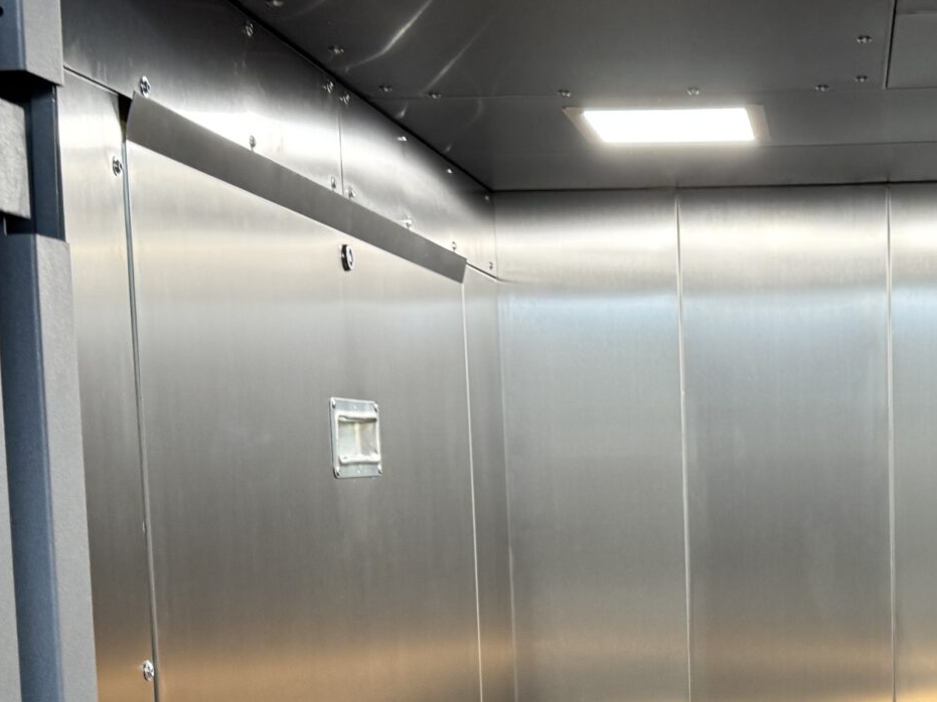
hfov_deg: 28.5
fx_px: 1786
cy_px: 640
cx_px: 811
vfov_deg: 21.7
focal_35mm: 66
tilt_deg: -2.7
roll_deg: -1.4
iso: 125
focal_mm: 6.76
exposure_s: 1/50
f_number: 1.78
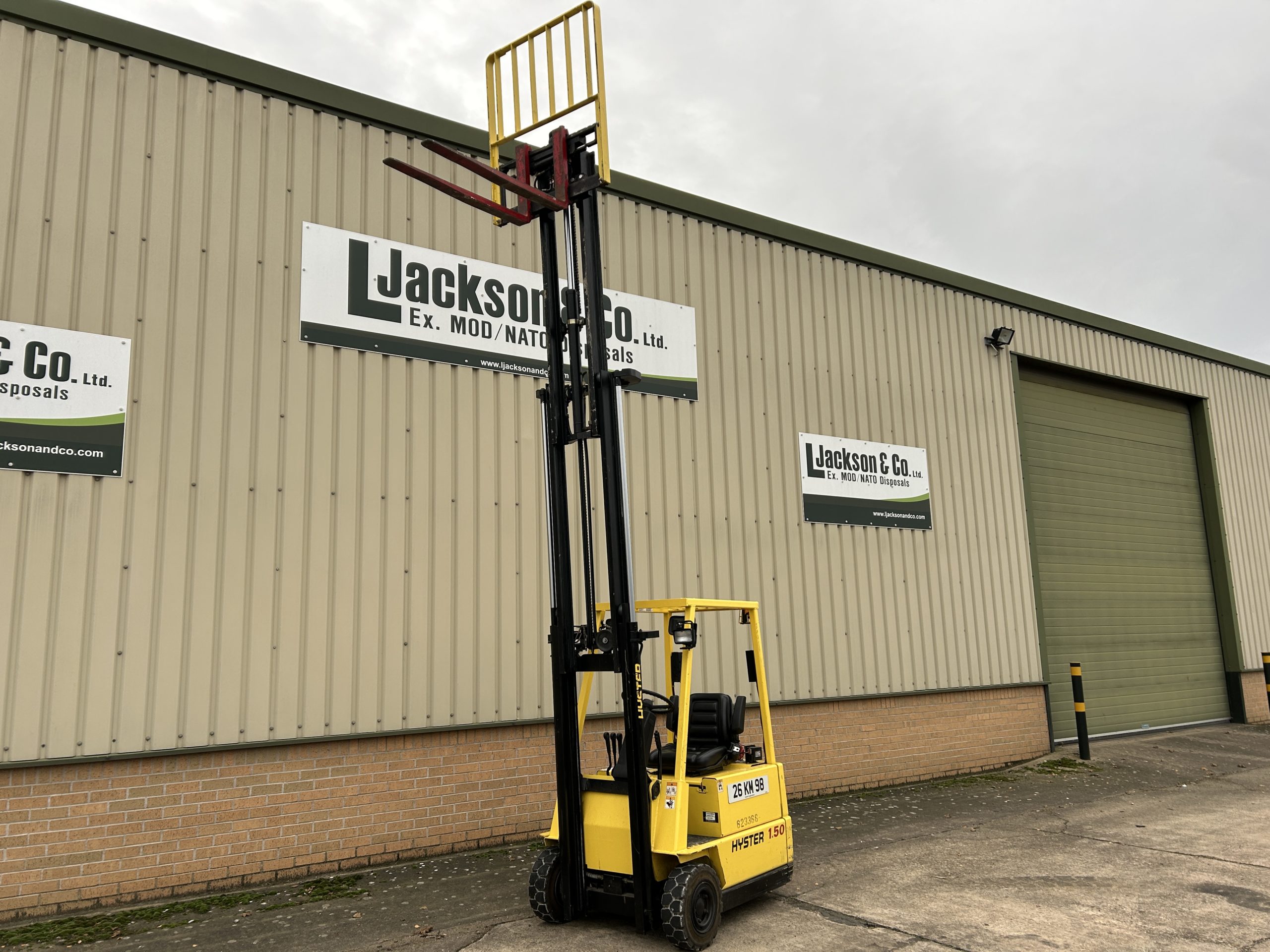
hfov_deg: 67.3
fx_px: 954
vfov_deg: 53.1
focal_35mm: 26
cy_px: 476
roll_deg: +1.3
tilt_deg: +11.2
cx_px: 635
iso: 40
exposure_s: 1/233
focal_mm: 5.7
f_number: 1.5
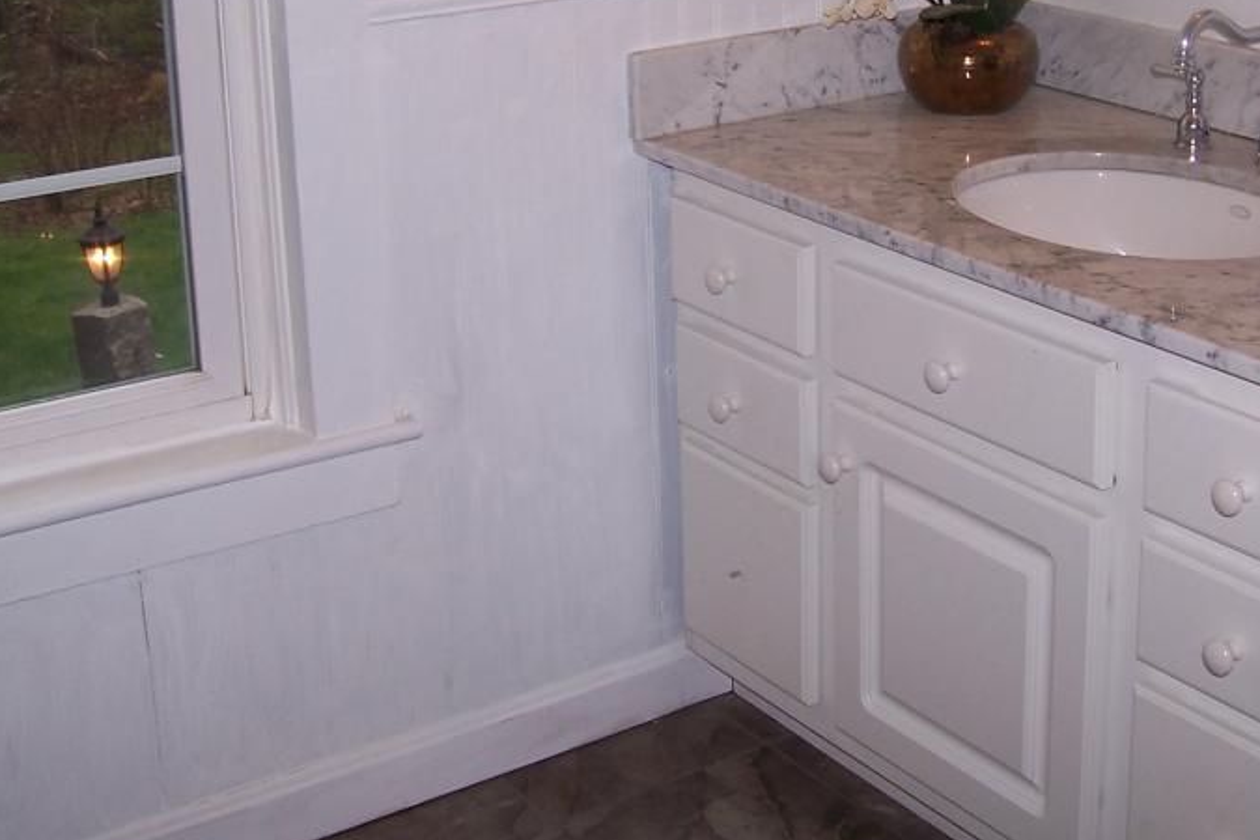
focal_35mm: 60
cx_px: 827
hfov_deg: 33.1
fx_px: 2100
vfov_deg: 22.4
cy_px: 213
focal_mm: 6.3
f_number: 2.8
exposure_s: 1/60
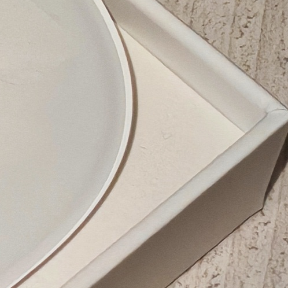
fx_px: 3285
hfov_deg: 4.7
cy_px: -79
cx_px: -643
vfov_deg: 5.0
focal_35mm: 349
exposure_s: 1/100
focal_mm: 6.12
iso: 800
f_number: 1.9
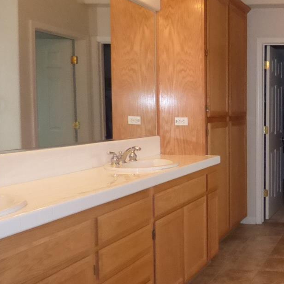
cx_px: 327
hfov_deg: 33.2
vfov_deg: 39.2
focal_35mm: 43
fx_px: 399
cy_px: 146
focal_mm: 3.58
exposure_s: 1/60
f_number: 2.8
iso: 800
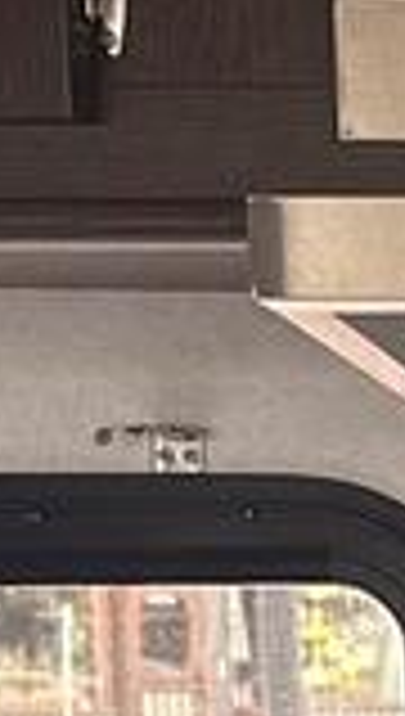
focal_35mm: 210
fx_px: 3990
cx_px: 2520
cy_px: 959
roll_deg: +0.3
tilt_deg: -3.1
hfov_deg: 4.3
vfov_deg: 10.0
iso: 100
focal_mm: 6.76
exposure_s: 1/121
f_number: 1.78
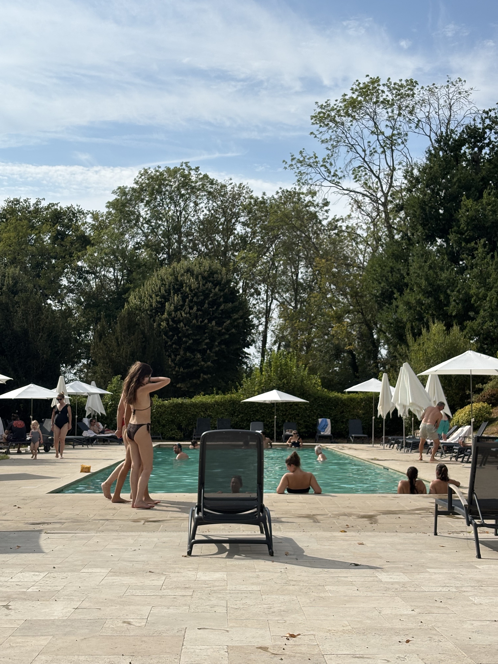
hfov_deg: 28.0
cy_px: 332
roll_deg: -0.2
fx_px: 997
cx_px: 249
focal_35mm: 52
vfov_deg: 36.8
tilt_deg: +5.0
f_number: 1.6
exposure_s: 1/6329
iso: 40
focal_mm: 5.96
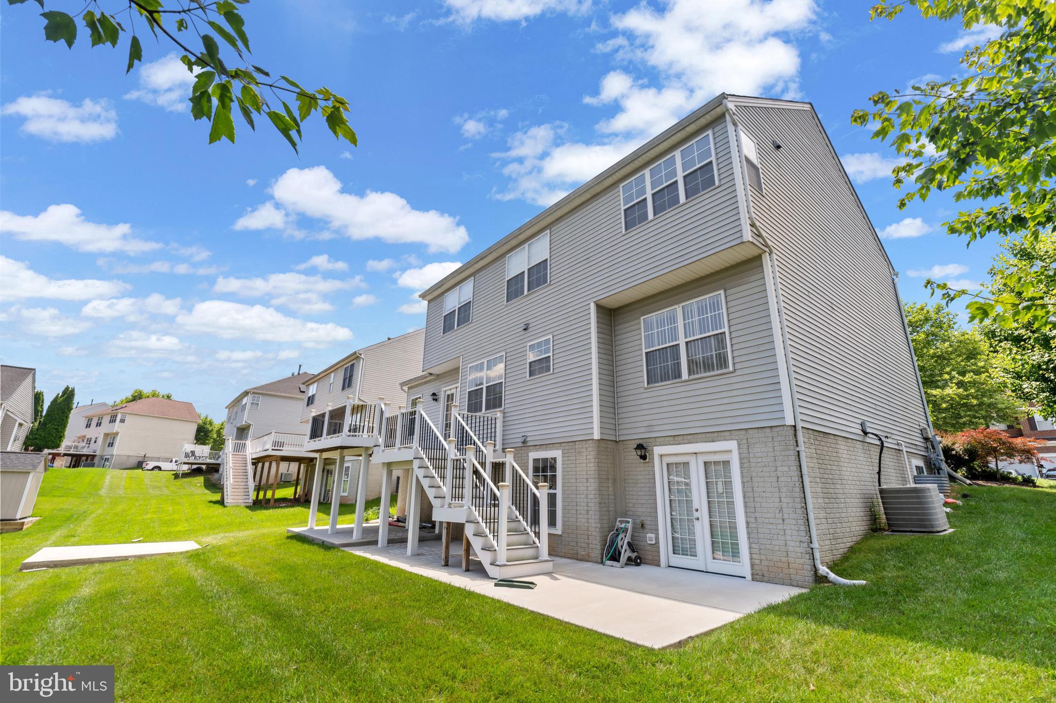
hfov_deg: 96.8
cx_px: 528
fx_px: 469
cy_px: 352
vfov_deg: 73.7
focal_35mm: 16
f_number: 9
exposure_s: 1/40
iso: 125
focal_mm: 16
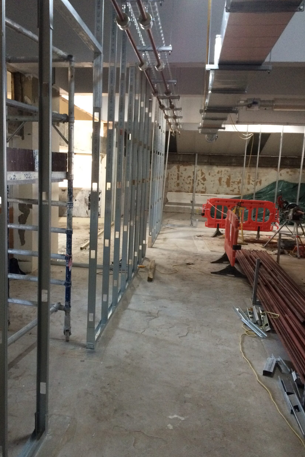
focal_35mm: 31
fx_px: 394
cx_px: 133
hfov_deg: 42.2
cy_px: 234
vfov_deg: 60.3
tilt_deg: -8.8
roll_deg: +0.0
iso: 320
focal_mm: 4.15
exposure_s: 1/20
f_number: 2.2
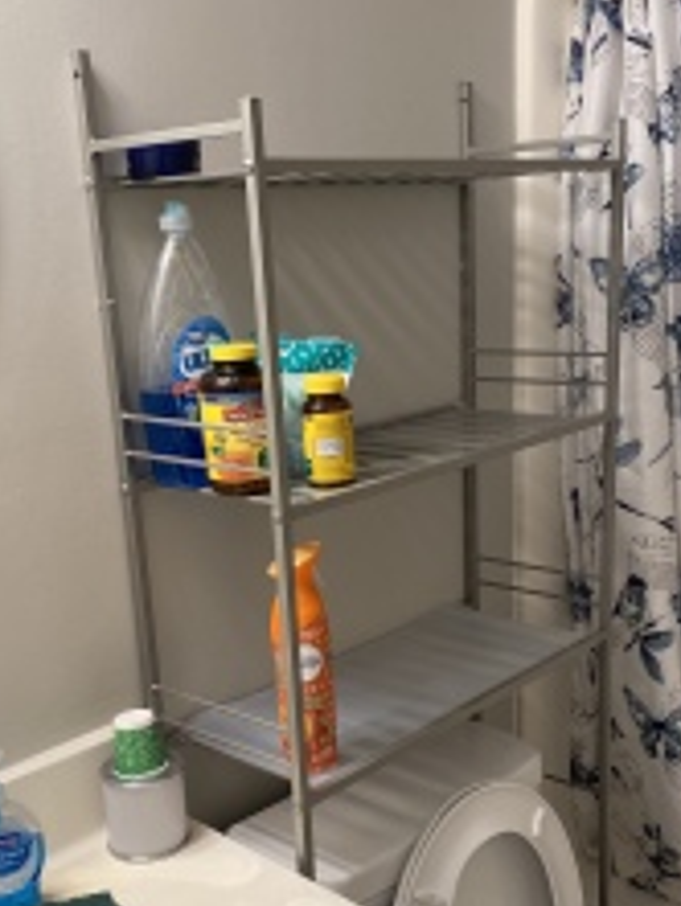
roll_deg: +0.8
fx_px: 1127
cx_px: 390
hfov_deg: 33.6
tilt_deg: -18.7
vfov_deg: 43.4
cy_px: 582
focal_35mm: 43
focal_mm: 4.25
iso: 80
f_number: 1.8
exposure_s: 1/60
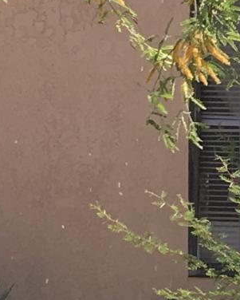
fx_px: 2006
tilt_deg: -2.8
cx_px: 702
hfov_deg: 6.3
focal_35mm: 226
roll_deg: -0.5
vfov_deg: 8.5
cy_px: 280
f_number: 2.2
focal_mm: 4.15
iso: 25
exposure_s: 1/668
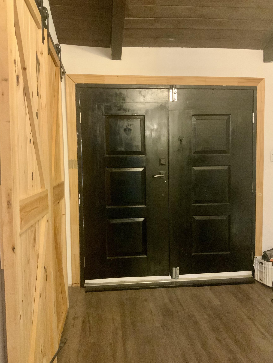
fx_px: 305
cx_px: 136
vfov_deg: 61.7
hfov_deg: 48.2
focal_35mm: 29
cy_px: 182
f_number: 1.8
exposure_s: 1/30
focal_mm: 3
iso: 500
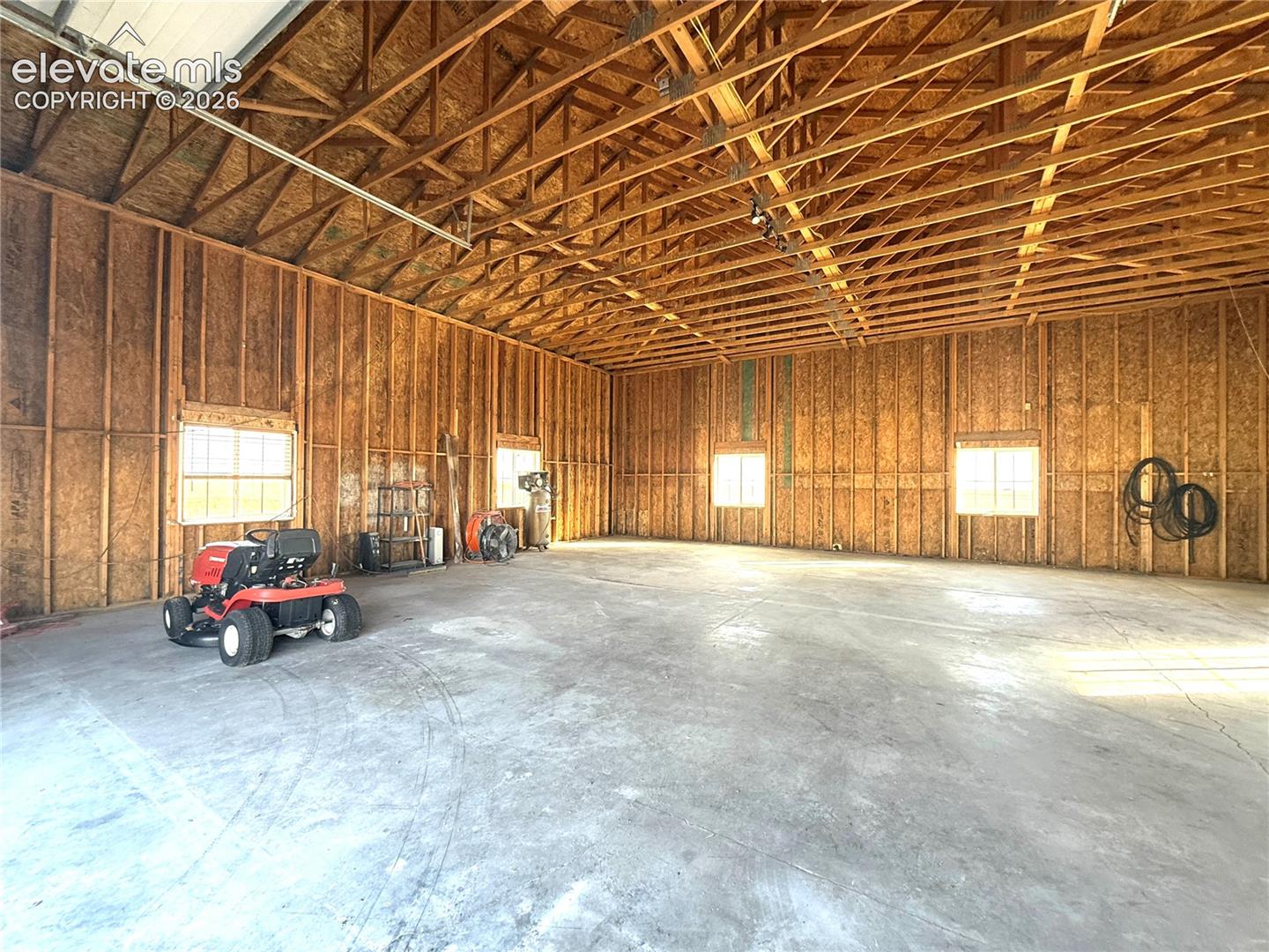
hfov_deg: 102.1
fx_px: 513
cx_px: 634
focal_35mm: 14
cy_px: 476
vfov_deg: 85.7
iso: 200
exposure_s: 1/99
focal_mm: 2.22
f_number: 2.2
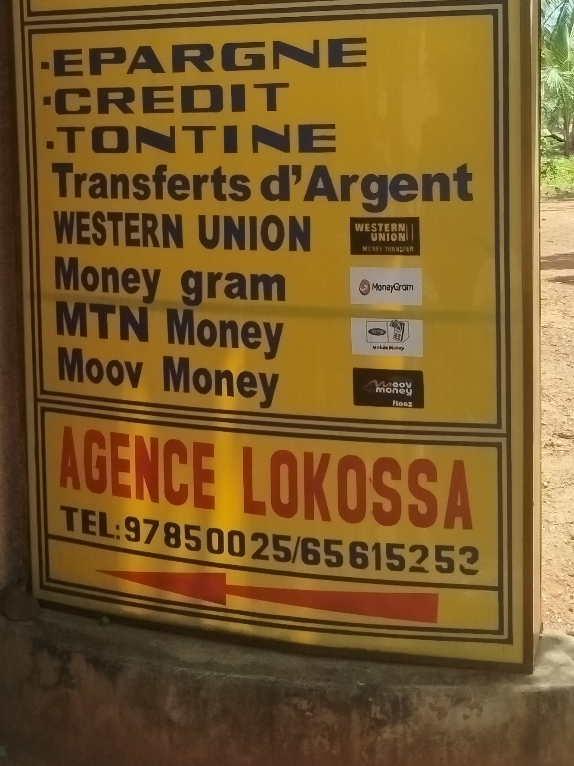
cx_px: 218
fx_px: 1194
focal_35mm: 54
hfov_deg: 26.9
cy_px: 184
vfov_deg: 34.7
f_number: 1.7
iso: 50
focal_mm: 5.31
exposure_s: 1/563
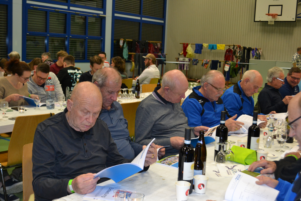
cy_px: 100
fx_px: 376
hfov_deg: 43.6
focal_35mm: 45
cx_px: 150
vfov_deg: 29.9
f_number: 4.5
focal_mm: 30
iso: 1400
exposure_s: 1/60
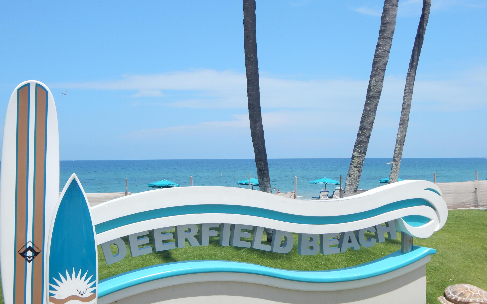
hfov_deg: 39.6
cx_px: 243
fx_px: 677
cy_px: 136
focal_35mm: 51
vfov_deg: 25.3
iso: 125
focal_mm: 8.6
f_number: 7.4
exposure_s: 1/400
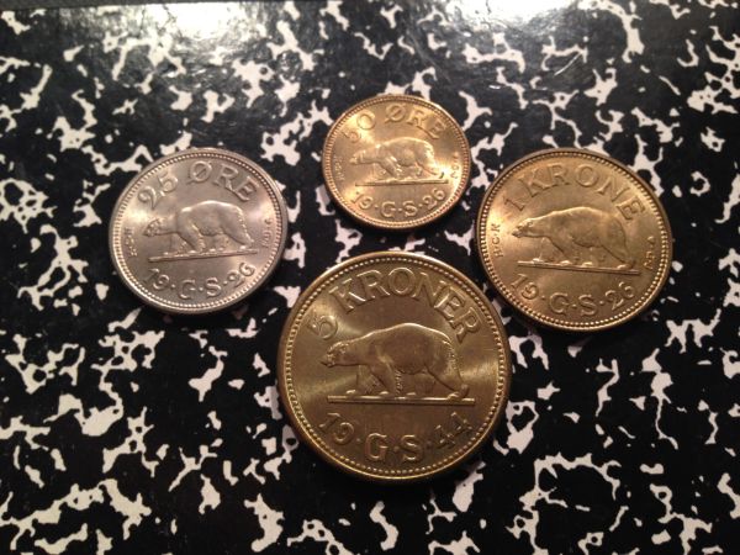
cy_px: 278
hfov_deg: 55.4
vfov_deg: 42.9
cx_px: 370
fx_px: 705
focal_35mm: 33
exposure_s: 1/20
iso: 64
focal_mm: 4.12
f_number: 2.4
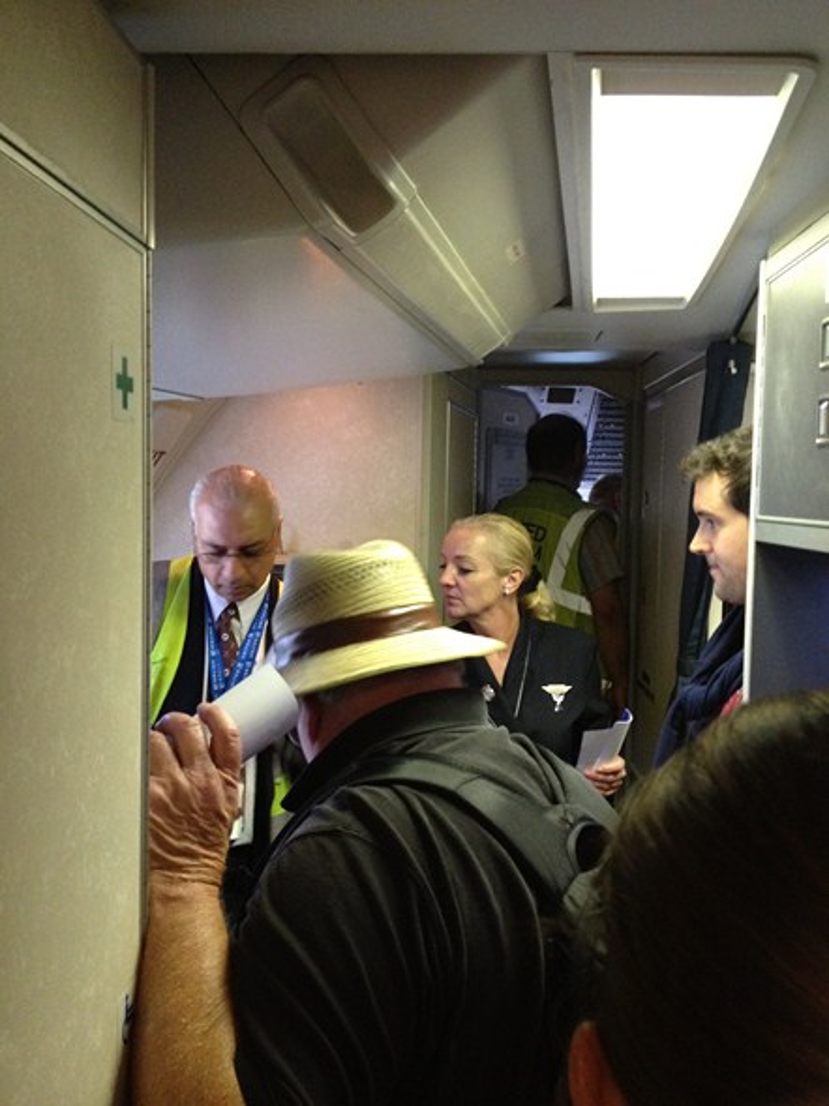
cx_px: 414
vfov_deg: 52.6
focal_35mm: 35
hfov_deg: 40.7
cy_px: 553
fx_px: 1118
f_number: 2.4
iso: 320
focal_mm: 4.28
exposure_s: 1/20
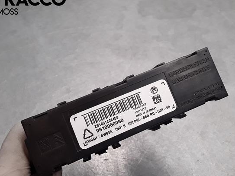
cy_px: 95
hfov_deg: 55.4
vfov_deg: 42.9
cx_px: 121
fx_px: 224
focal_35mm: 33
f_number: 1.9
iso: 100
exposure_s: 1/132
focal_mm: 2.91
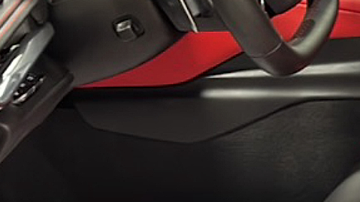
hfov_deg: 19.3
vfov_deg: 11.8
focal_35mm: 102
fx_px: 973
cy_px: 71
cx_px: 473
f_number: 1.6
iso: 320
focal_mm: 5.1
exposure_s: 1/40
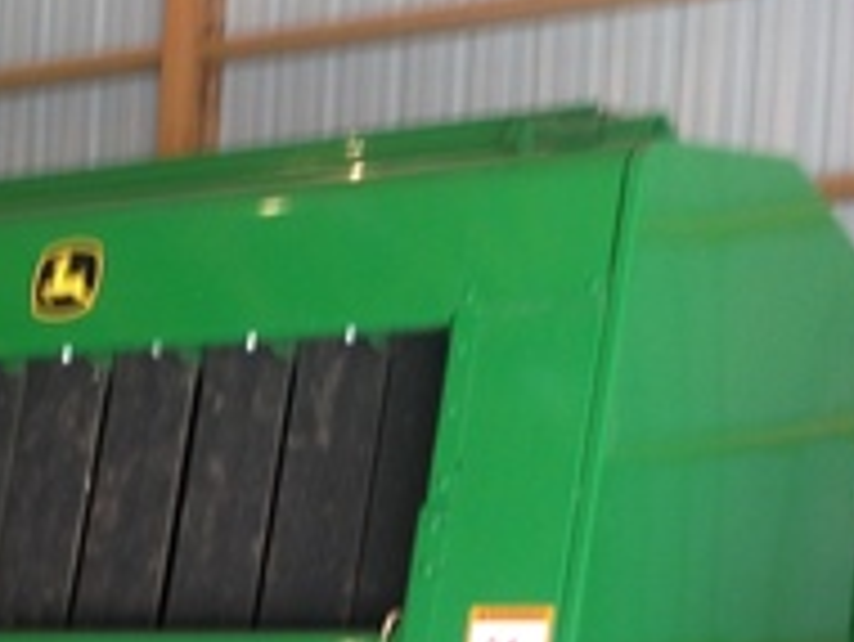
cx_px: 490
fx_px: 2470
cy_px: 857
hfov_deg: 19.6
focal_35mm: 100
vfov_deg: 14.2
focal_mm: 4.28
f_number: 2.4
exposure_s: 1/31
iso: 50
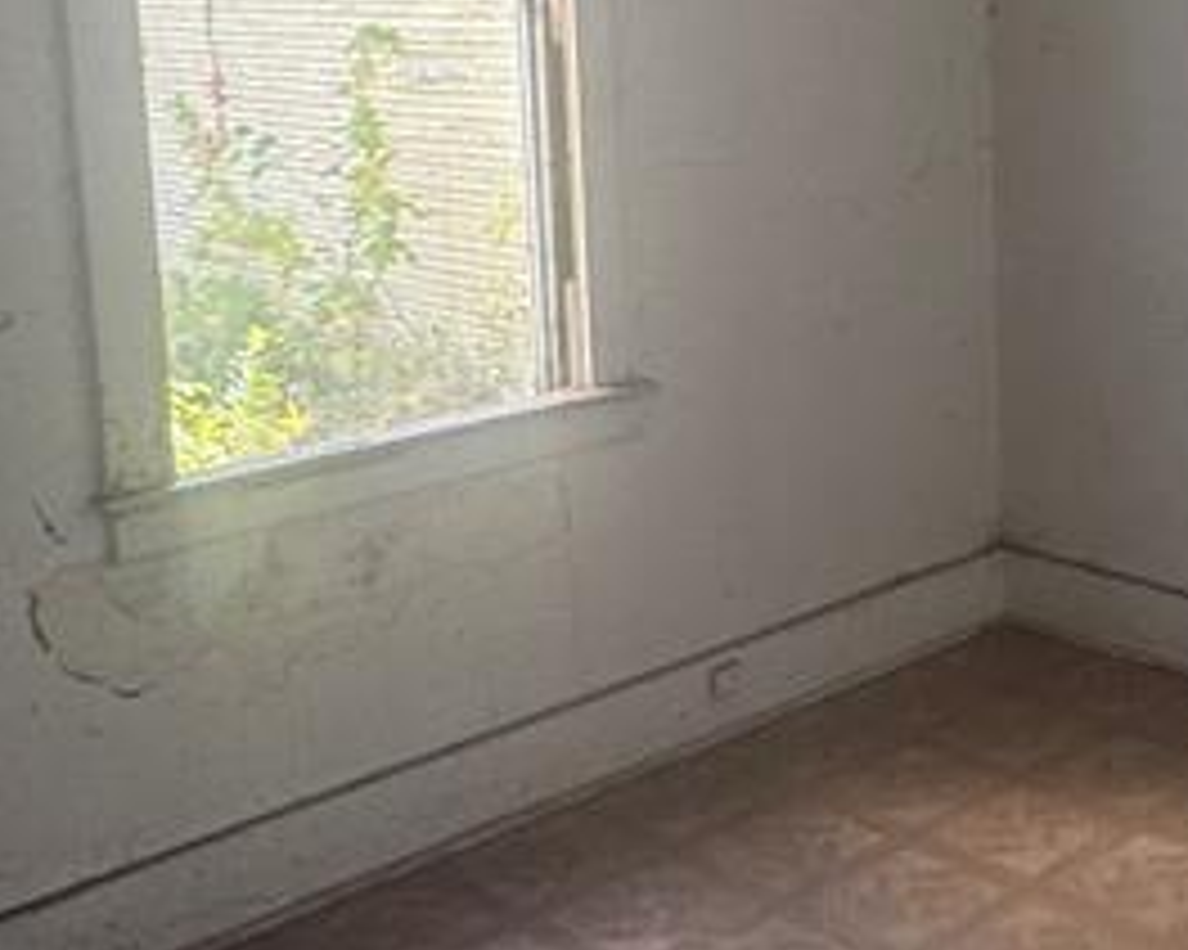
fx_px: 1863
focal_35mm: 53
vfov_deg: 28.2
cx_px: 1184
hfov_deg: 32.6
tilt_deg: -8.0
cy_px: 239
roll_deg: -0.3
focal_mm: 2.22
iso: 100
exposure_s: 1/99
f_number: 2.2
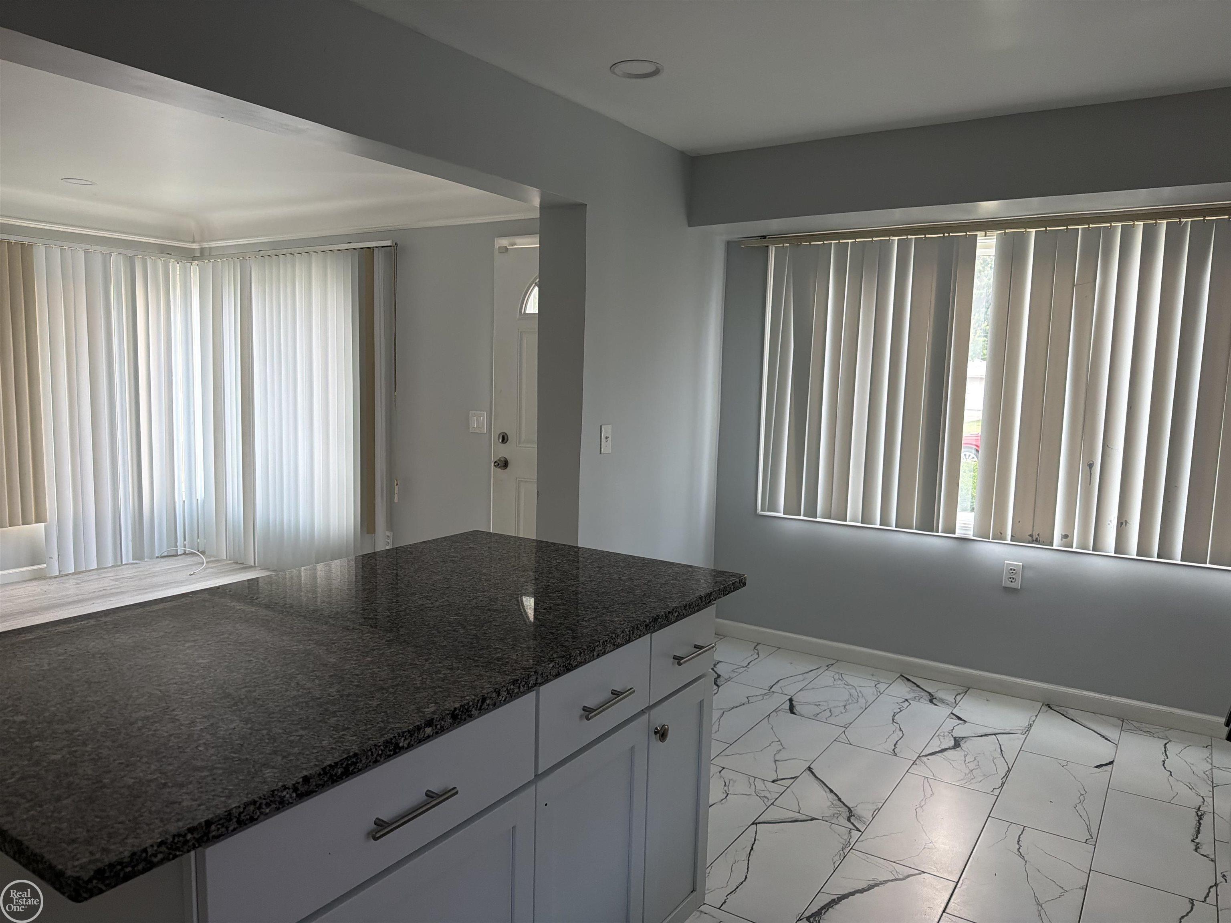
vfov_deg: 56.8
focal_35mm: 24
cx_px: 616
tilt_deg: -6.3
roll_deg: -1.0
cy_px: 462
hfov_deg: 71.6
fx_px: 853
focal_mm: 6.76
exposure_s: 1/82
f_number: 1.78
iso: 200
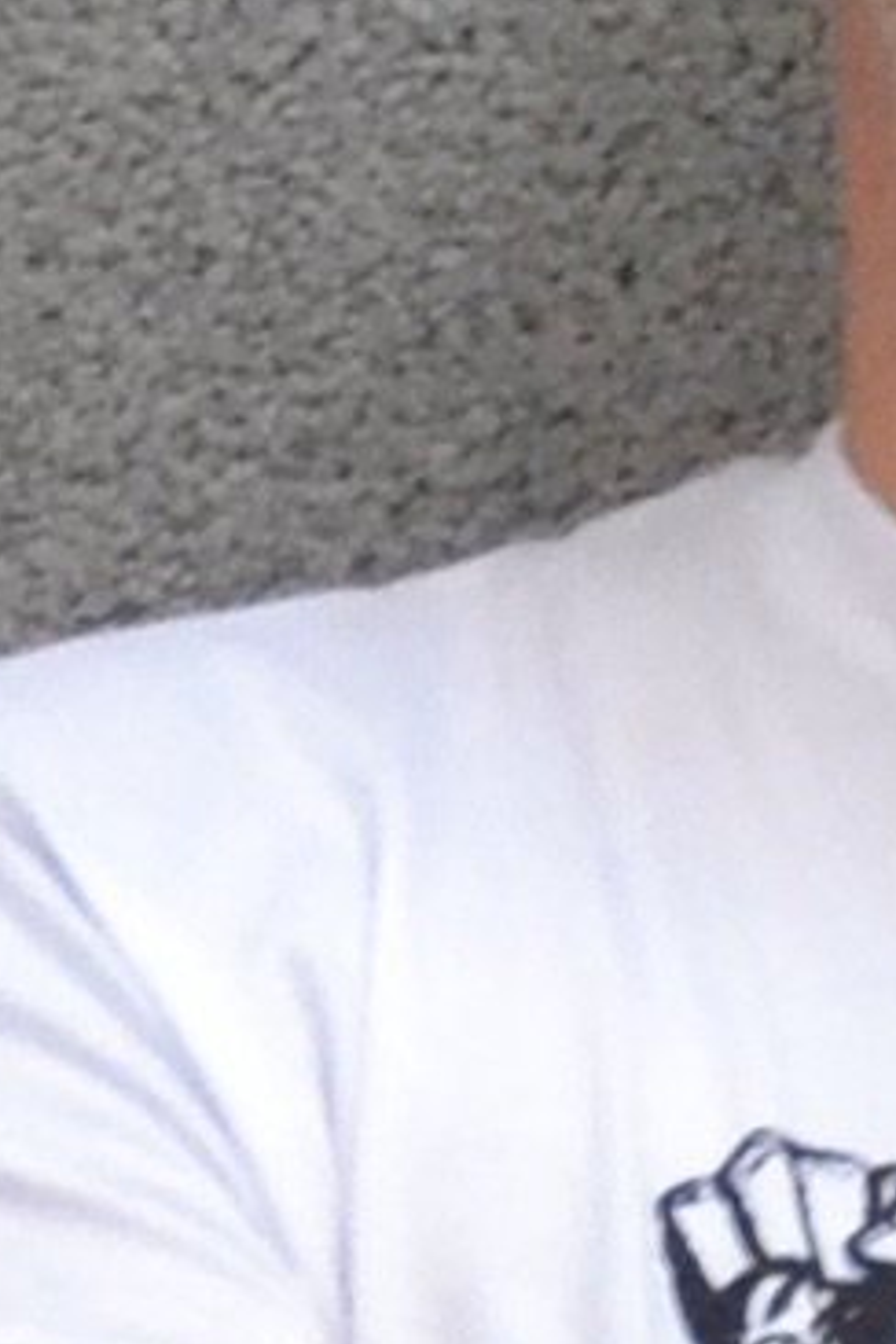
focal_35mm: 349
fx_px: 13028
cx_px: 1318
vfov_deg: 5.8
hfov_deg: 3.9
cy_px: 2337
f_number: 4.8
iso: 3200
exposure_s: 1/160
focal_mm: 32
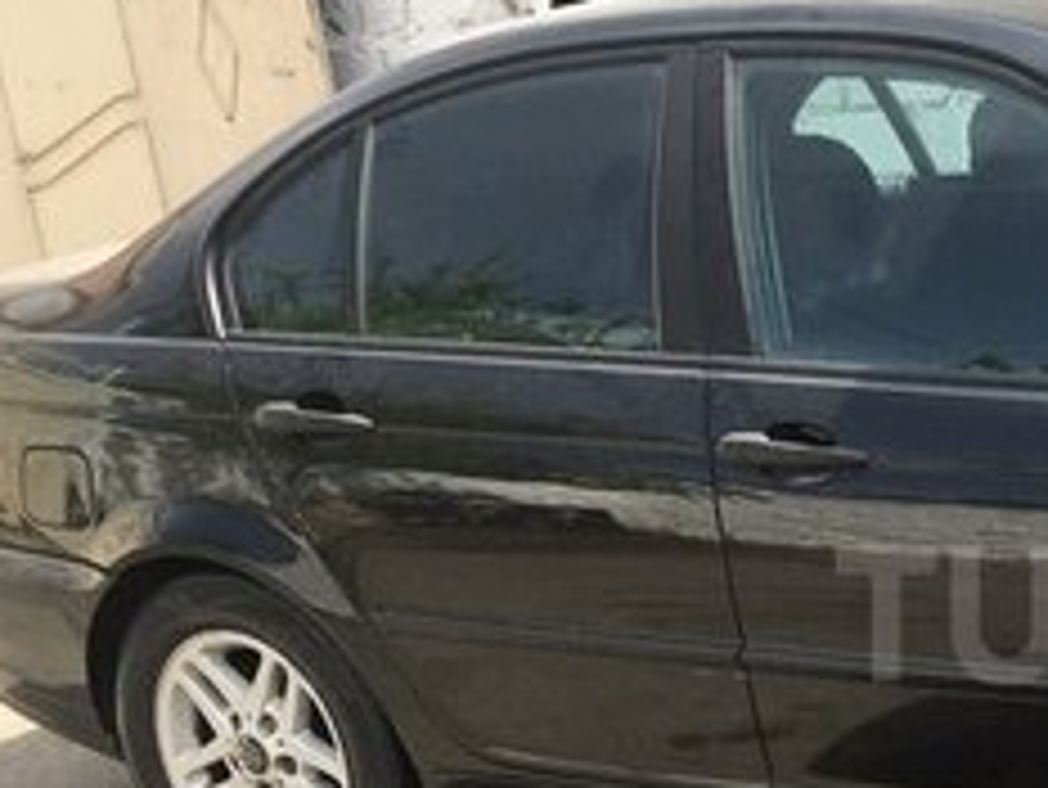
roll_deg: +6.0
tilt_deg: -14.6
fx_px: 2484
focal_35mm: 82
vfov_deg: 17.9
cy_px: 615
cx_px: 1295
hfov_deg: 21.9
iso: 25
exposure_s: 1/591
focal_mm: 4.15
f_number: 2.2
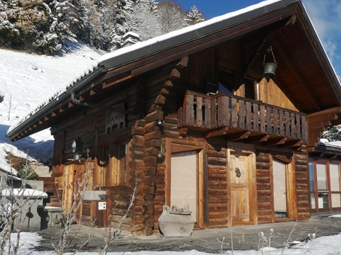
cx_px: 200
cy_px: 144
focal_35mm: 32
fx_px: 315
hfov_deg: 56.5
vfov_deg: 44.1
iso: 80
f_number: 4
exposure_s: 1/1000
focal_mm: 4.3
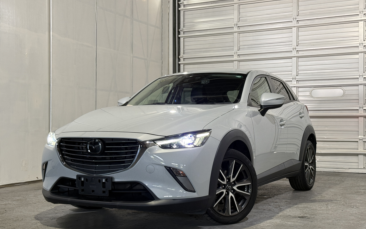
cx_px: 183
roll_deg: -0.2
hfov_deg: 39.6
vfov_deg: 25.3
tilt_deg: +1.3
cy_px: 119
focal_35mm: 51
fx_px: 509
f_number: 1.78
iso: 80
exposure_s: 1/60
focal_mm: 6.76
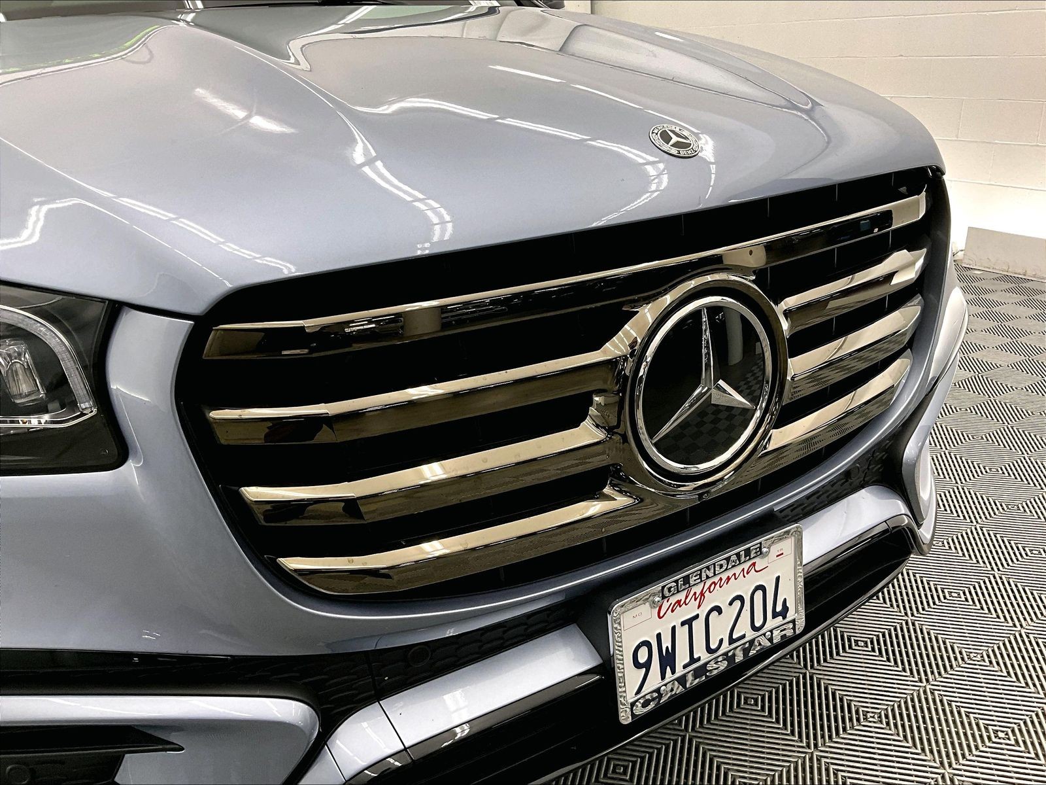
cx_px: 523
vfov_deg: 48.2
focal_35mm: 29
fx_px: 876
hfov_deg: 61.7
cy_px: 392
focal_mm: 3
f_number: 1.8
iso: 64
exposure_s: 1/60
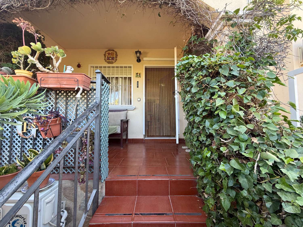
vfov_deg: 85.7
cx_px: 152
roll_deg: -0.1
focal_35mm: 14
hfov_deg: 102.1
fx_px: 123
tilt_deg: +3.2
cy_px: 114
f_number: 2.2
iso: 64
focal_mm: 2.22
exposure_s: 1/99
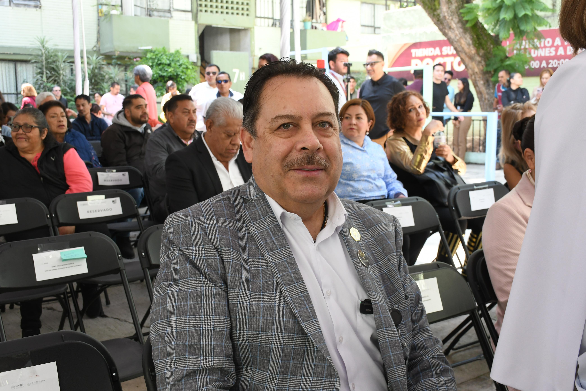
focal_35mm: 40
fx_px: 651
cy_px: 196
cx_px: 293
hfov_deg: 48.5
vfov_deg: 33.4
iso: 800
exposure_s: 1/100
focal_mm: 27
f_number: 7.1
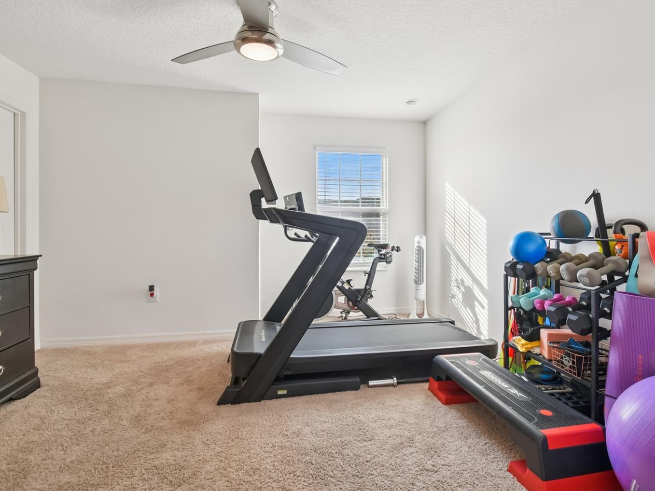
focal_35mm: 17
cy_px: 238
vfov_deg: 74.7
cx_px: 337
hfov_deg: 91.0
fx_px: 322
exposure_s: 1/25
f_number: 7.1
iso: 100
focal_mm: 10
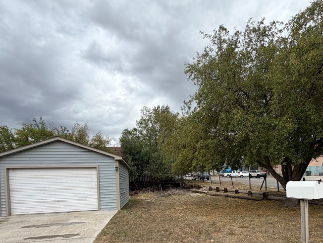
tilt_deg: -0.7
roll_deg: +2.0
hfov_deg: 75.7
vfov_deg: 57.8
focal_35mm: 22
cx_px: 190
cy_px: 184
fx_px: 205
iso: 40
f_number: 2.2
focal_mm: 2.22
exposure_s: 1/502
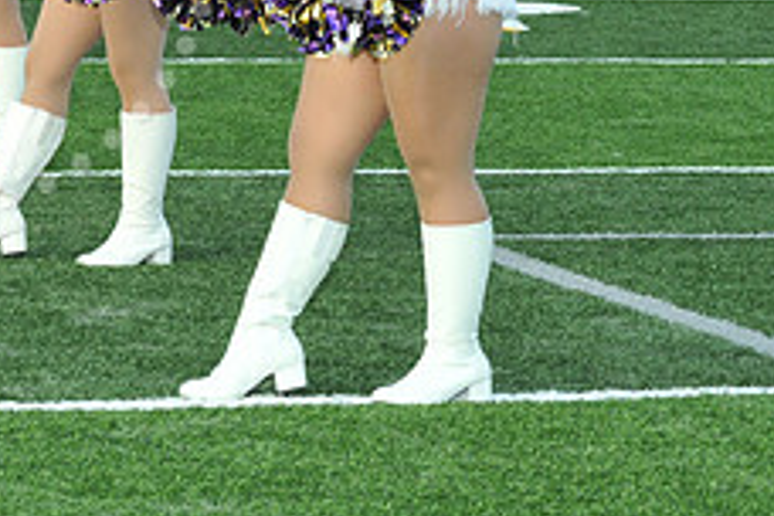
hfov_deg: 9.3
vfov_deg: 6.2
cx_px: -95
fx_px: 4708
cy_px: -102
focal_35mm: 219
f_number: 13
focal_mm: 86
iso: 1600
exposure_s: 1/250
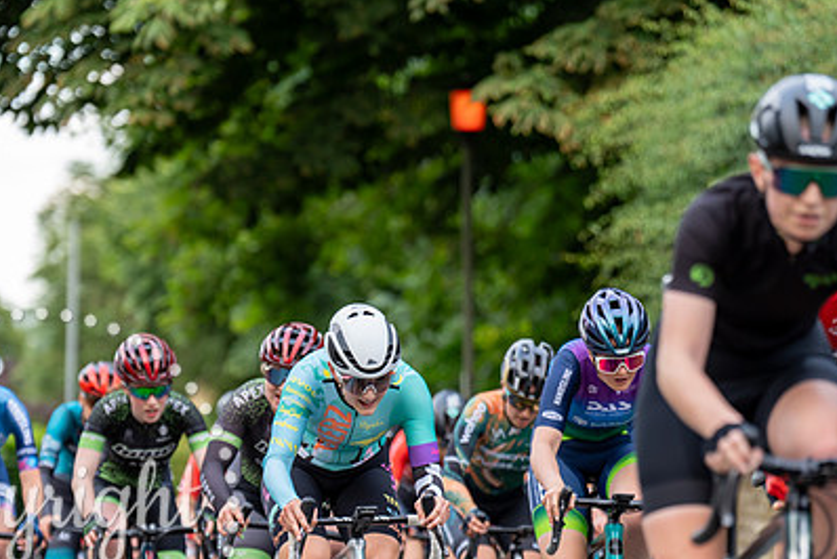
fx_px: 4677
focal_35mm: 201
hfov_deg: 10.2
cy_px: 398
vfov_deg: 6.8
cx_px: 368
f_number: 2.8
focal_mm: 138
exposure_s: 1/500
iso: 640
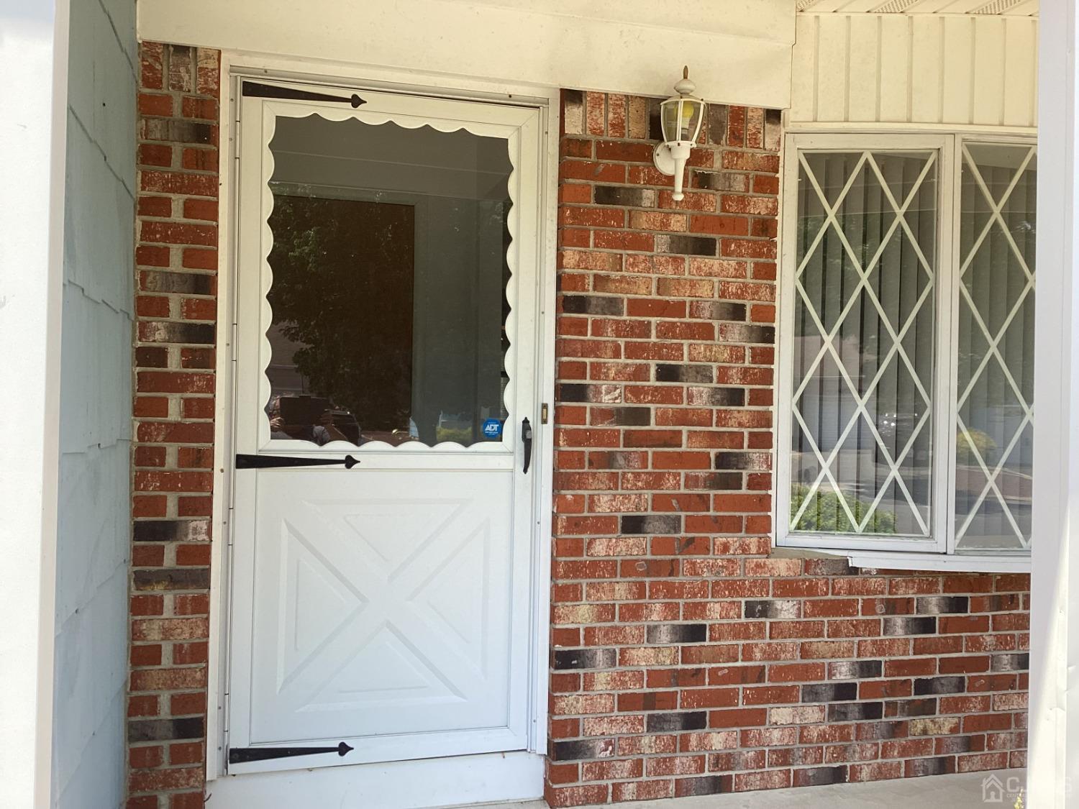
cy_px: 404
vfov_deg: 45.4
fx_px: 966
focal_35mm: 31
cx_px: 540
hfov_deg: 58.4
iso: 25
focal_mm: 3.3
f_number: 2.4
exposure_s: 1/208
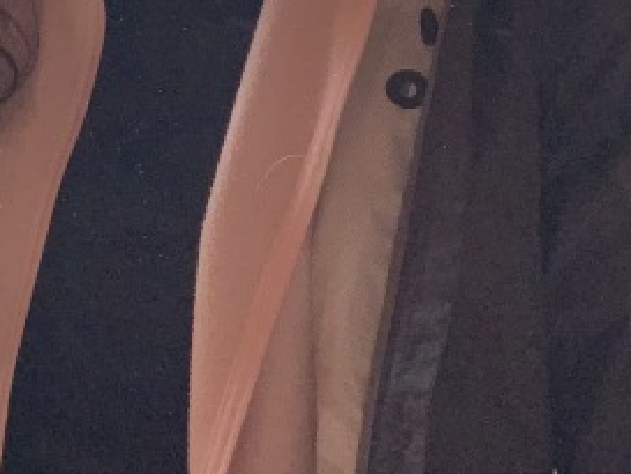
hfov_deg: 9.7
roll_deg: +0.9
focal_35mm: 195
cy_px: -143
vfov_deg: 7.5
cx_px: -469
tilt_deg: +3.8
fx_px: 3556
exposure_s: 1/122
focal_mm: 6
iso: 20
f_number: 2.4
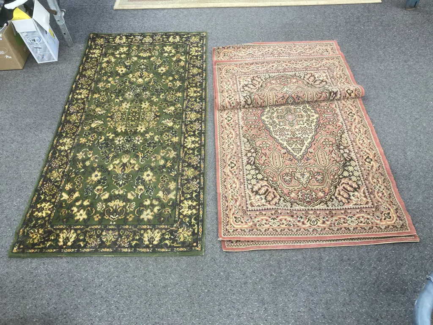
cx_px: 216
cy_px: 162
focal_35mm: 28
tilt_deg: -51.1
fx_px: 350
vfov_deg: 49.7
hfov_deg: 63.4
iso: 125
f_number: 1.8
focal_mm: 3.99
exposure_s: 1/50
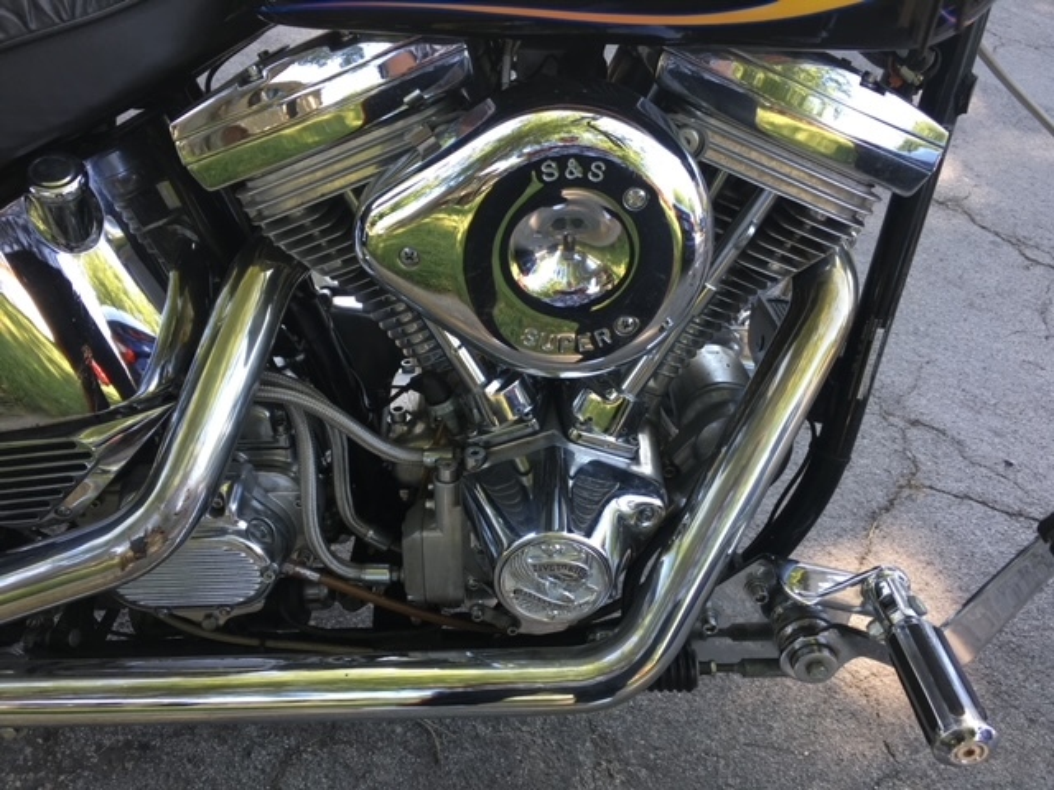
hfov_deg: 61.7
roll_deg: -8.8
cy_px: 395
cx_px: 527
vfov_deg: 48.2
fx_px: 883
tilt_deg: -41.9
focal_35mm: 29
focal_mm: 4.15
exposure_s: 1/120
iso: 32
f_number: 2.2
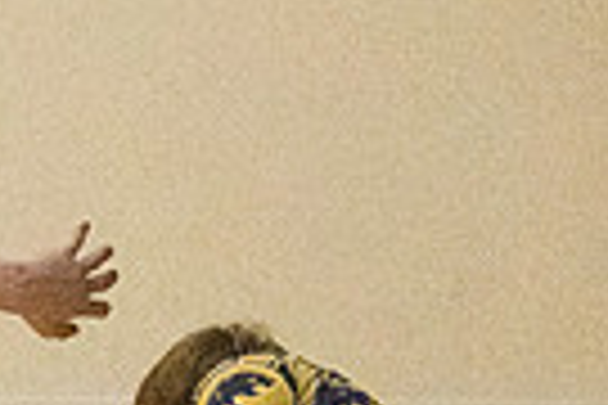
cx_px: 297
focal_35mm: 677
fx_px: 11433
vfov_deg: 2.0
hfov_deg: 3.0
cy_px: 792
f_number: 4.5
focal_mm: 105
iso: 10000
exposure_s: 1/1250
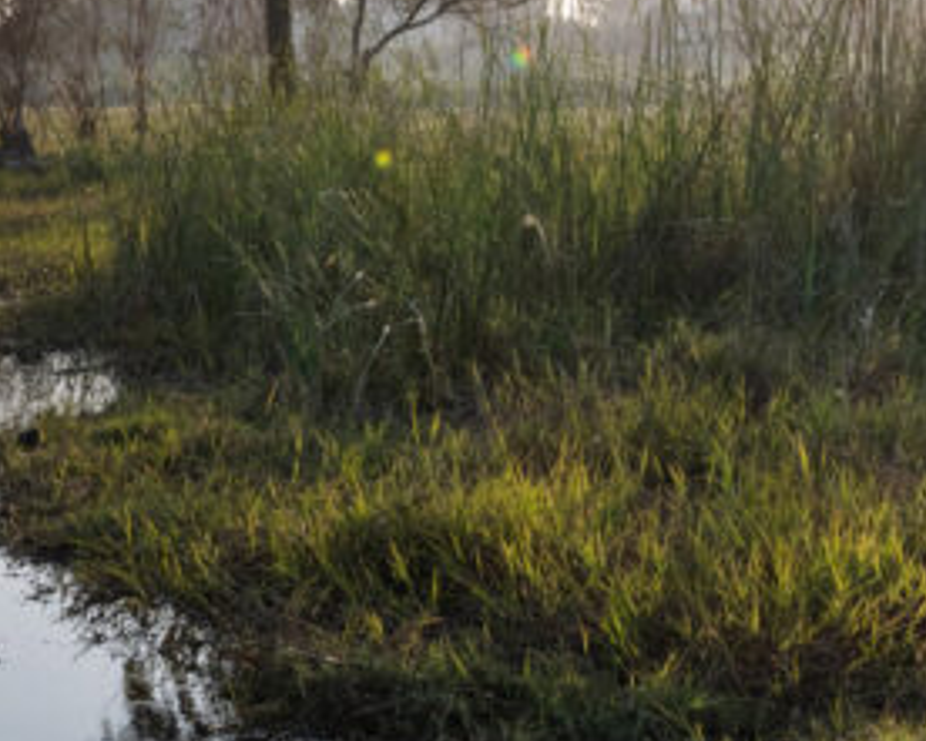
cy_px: 510
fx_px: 3009
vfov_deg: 14.0
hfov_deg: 16.9
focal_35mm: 110
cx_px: -122
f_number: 16
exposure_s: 1/400
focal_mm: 31.5
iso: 400
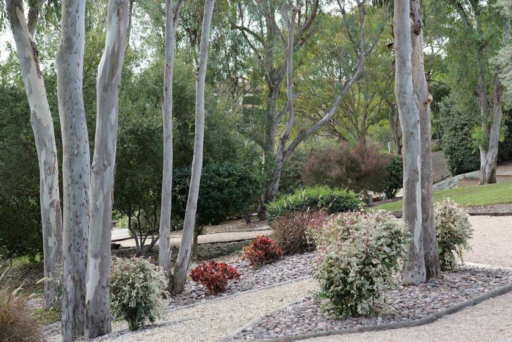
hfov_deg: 32.8
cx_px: 308
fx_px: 868
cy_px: 191
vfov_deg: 22.3
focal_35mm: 61
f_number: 2.8
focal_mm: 50
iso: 100
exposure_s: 1/250
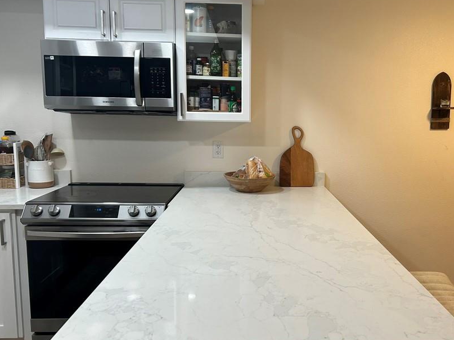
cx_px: 267
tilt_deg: -7.4
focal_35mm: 33
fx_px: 433
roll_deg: -0.7
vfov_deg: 42.9
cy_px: 172
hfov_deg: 55.1
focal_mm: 5.7
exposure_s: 1/120
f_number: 1.5
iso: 100
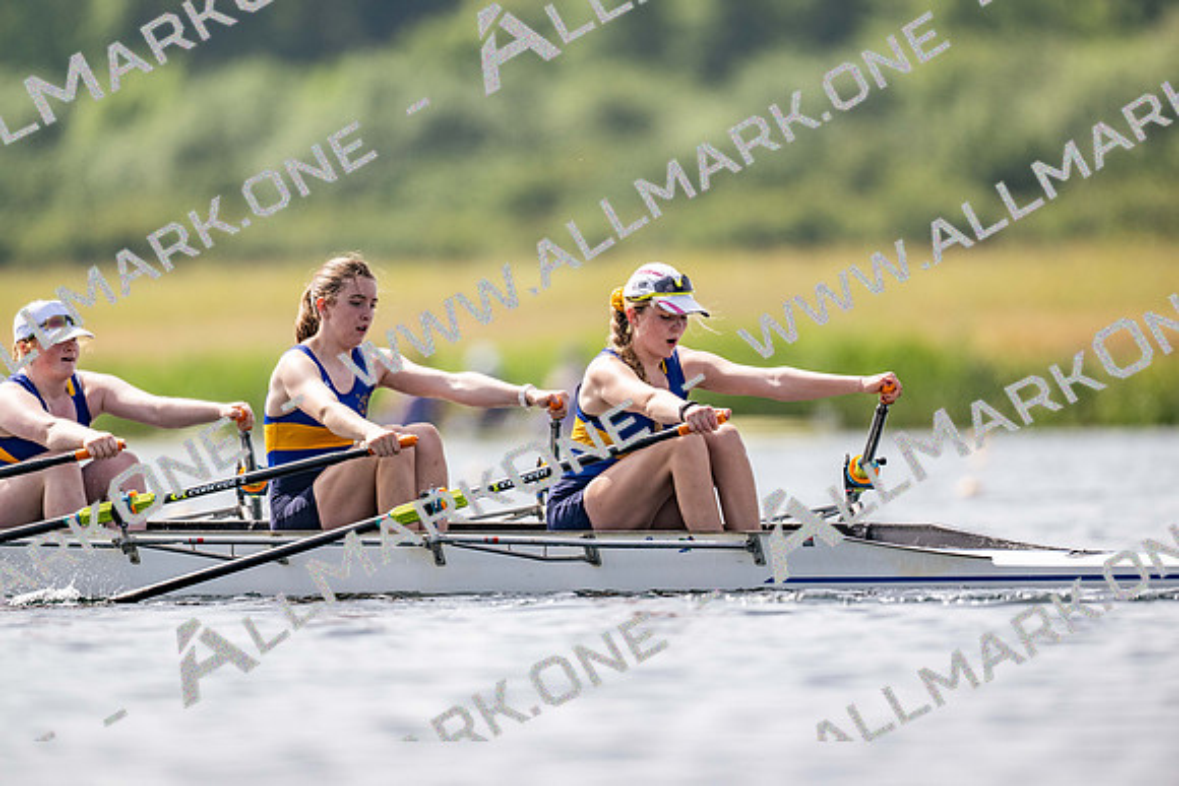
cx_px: 590
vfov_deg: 2.3
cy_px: 393
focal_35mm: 600
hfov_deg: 3.4
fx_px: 19654
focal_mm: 600
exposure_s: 1/2500
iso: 200
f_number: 4
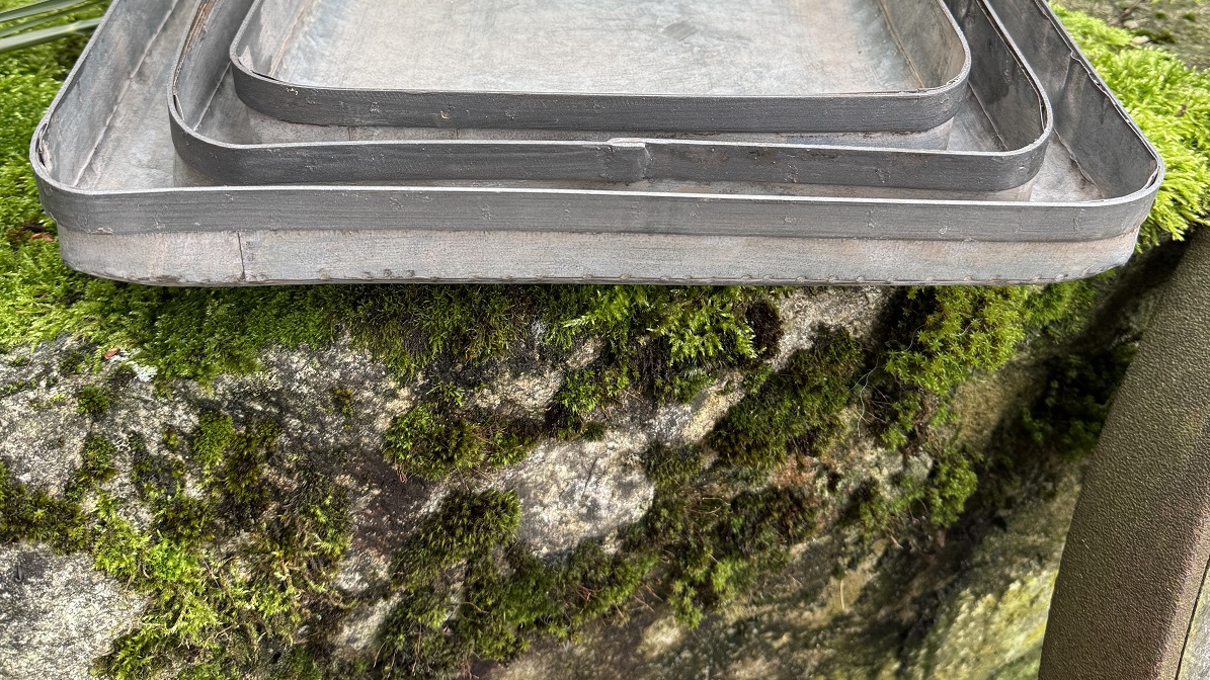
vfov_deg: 31.9
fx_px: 1123
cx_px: 607
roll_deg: +0.9
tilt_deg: -33.7
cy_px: 54
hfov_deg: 56.6
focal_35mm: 35
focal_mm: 6.76
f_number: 1.78
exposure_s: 1/121
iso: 200
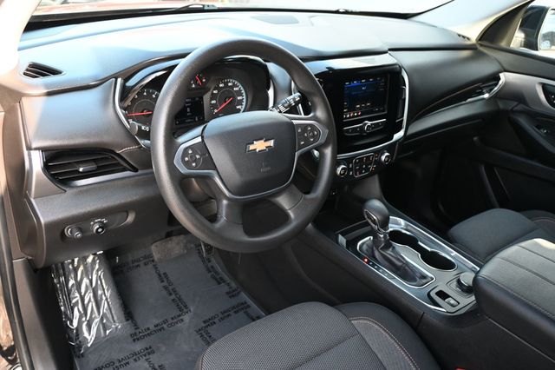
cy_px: 185
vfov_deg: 43.6
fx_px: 462
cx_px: 278
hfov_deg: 62.0
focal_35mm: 30
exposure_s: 1/125
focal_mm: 20
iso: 1000
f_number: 3.8
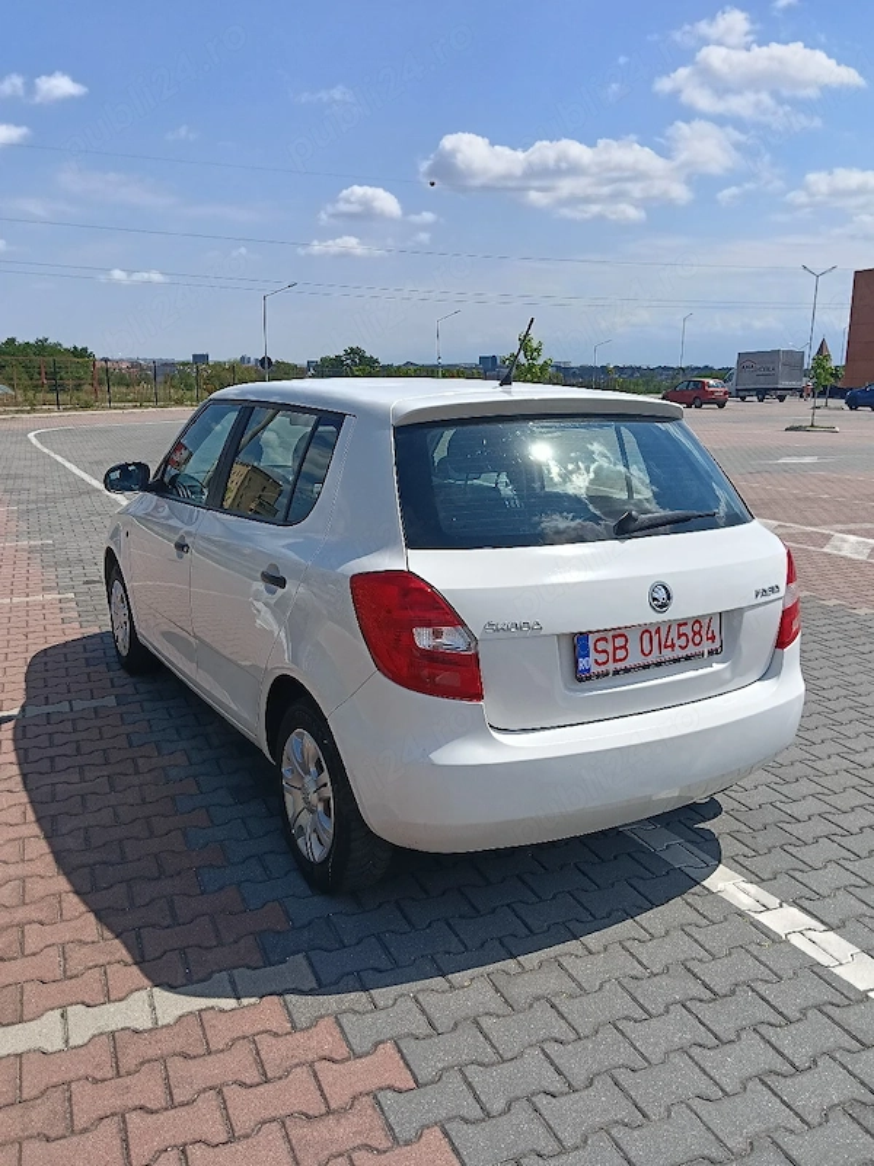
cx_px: 437
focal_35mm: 27
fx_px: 909
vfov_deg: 65.3
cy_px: 583
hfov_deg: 51.4
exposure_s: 1/1000
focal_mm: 3.98
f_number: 1.8
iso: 64
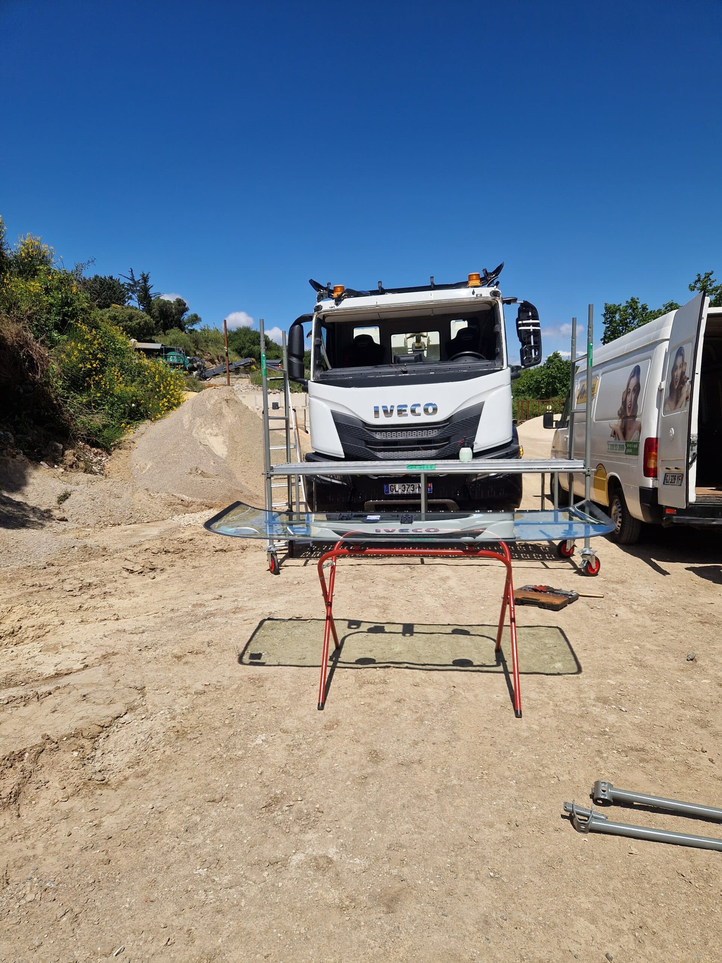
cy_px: 482
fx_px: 640
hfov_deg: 58.9
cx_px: 361
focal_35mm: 23
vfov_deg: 73.9
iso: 50
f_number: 1.8
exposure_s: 1/3720
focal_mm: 5.4
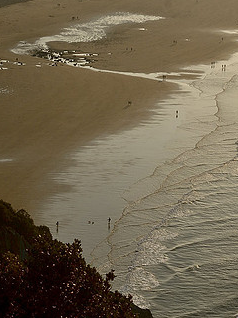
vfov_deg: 15.1
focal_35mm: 131
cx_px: 244
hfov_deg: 11.2
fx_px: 1202
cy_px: 155
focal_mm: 50
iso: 100
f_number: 11
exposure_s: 1/400
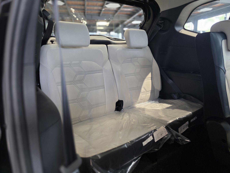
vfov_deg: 58.9
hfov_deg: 73.9
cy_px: 86
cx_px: 115
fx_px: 153
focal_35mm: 23
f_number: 1.7
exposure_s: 1/100
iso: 640
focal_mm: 6.3
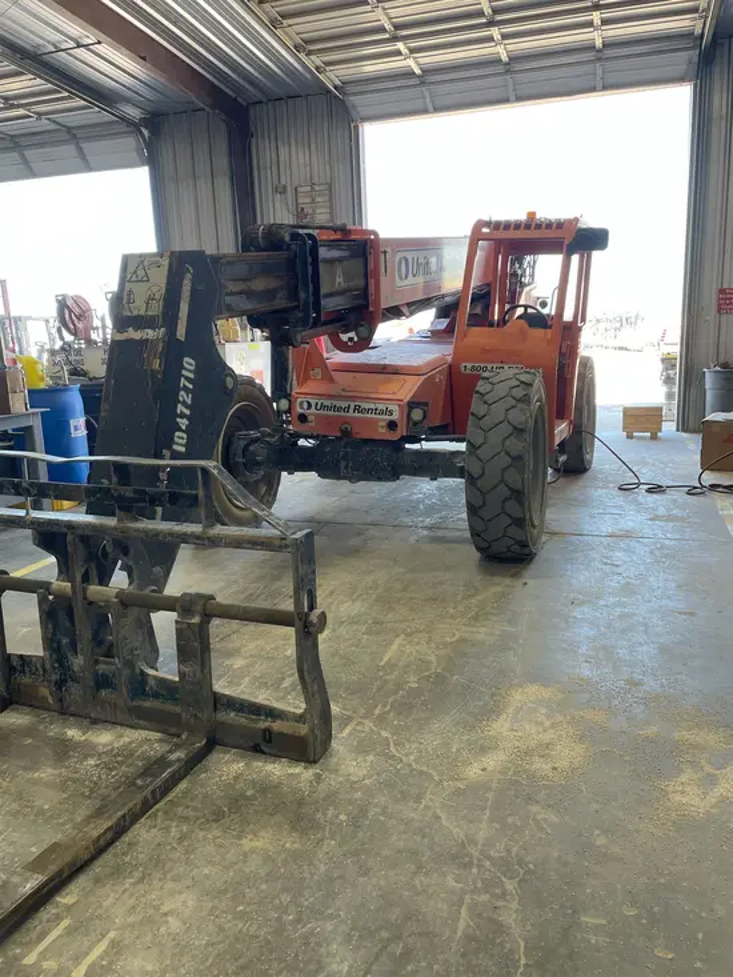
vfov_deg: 67.3
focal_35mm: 26
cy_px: 488
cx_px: 366
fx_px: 734
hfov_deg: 53.1
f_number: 1.6
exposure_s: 1/120
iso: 64
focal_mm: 4.2
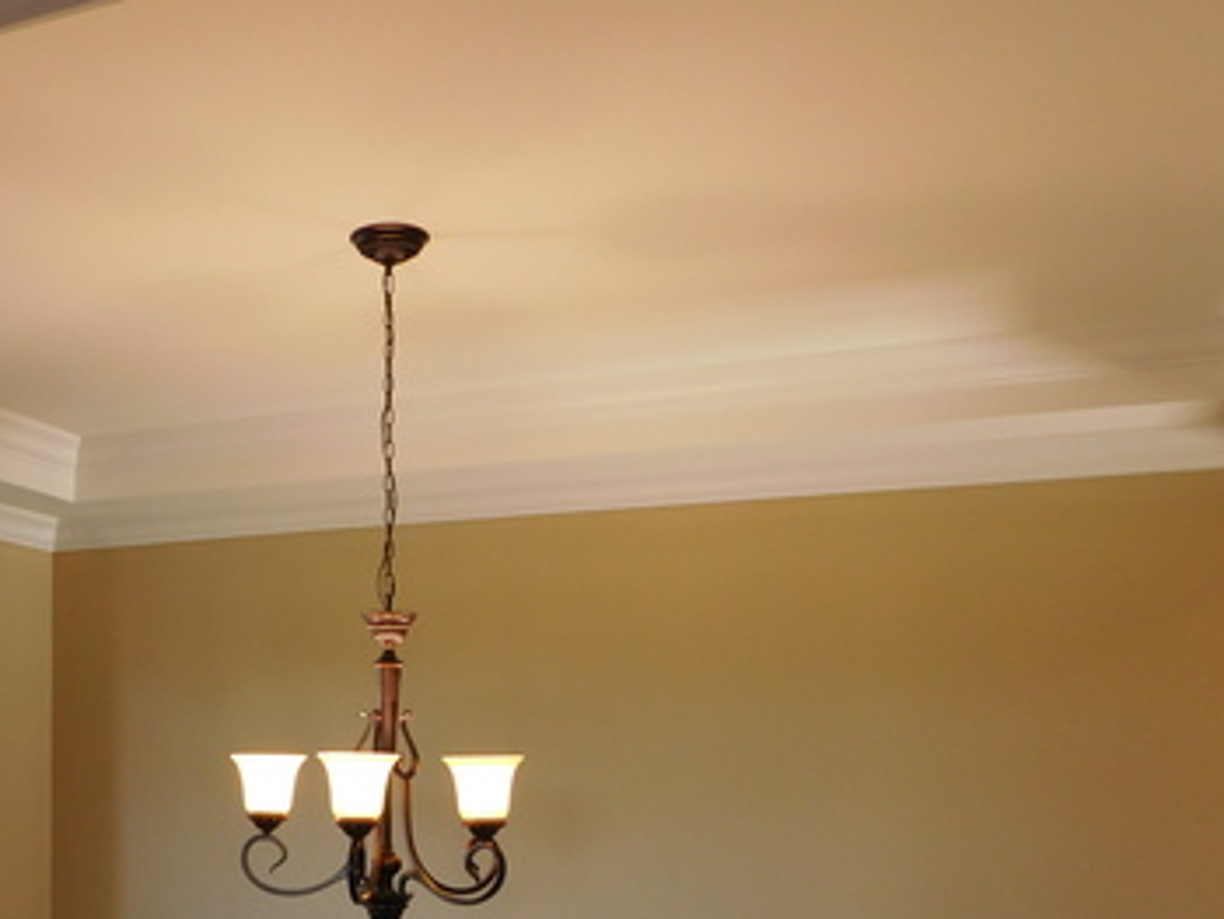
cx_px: 304
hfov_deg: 43.3
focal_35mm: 42
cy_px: 748
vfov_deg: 33.3
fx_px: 1486
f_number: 3
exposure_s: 1/30
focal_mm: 4
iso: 160
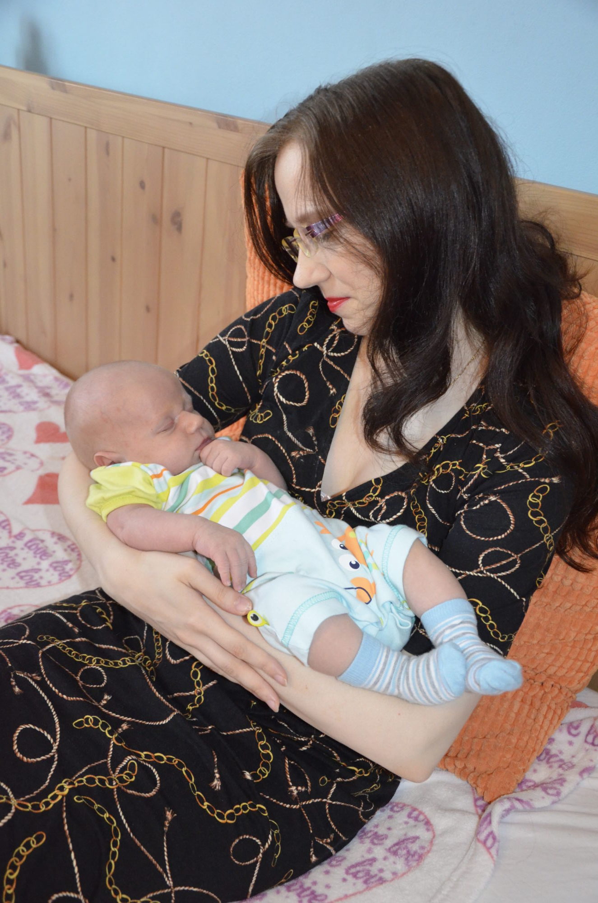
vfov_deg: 51.4
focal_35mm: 38
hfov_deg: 35.3
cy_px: 452
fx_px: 938
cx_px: 299
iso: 3200
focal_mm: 25
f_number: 4
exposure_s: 1/60
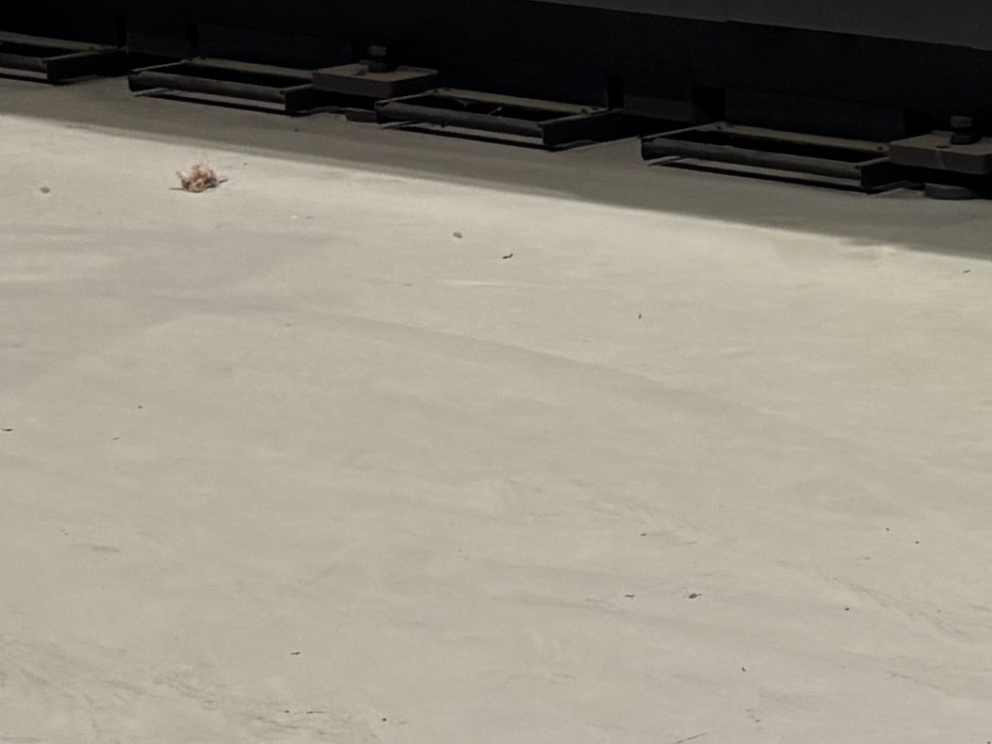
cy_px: -127
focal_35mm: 141
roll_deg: -1.3
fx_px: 4041
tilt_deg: -6.6
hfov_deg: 12.2
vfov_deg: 10.4
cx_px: 2041
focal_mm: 5.96
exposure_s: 1/50
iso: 100
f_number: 1.6
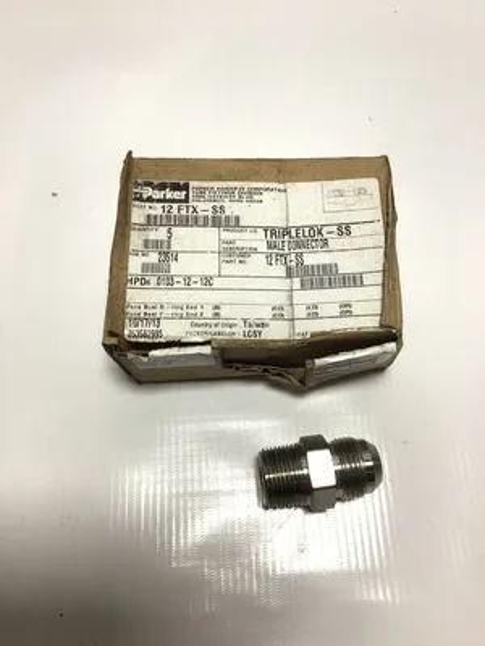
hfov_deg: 45.4
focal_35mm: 31
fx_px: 579
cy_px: 323
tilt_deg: -68.4
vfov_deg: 58.4
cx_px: 242
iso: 25
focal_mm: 3.3
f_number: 2.4
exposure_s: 1/186
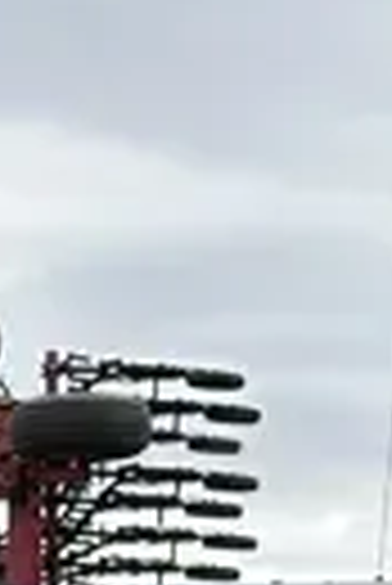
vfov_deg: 9.4
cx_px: -23
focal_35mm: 184
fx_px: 2997
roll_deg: -2.1
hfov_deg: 7.4
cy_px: 1606
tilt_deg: -17.0
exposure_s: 1/1916
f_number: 1.78
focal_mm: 6.86
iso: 80
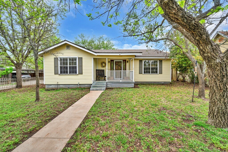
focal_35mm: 15
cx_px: 114
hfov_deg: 100.4
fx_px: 95
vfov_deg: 77.2
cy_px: 76
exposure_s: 1/160
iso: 100
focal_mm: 15
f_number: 8
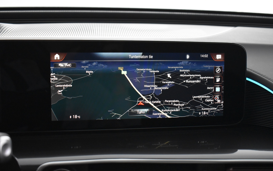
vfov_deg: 32.0
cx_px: 136
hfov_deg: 49.3
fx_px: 298
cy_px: 82
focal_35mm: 40
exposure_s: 1/30
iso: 3200
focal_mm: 26
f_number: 4
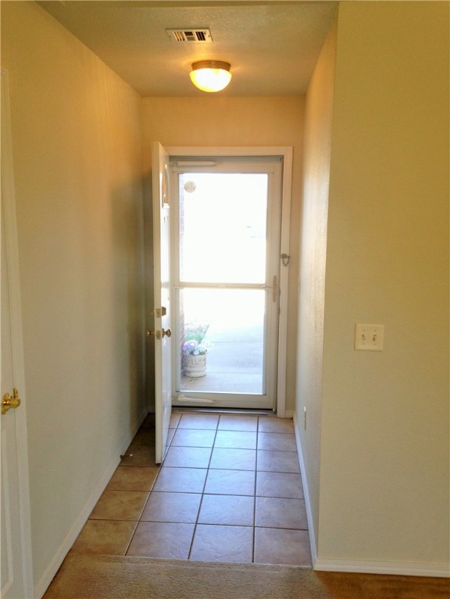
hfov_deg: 42.9
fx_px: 572
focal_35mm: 33
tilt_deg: -10.0
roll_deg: -0.1
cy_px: 300
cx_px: 225
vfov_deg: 55.4
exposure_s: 1/40
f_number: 2.4
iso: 64
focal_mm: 4.12
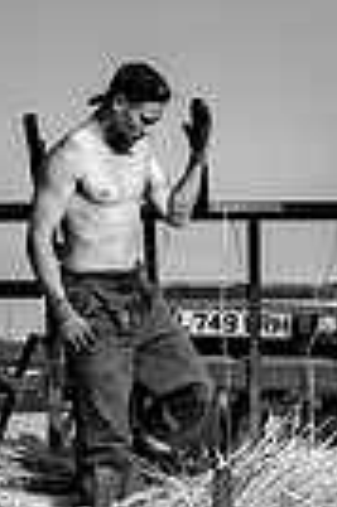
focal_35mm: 168
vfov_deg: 12.2
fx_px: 2365
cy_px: 420
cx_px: 182
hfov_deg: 8.2
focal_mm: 50
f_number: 5.6
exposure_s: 1/1250
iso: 64
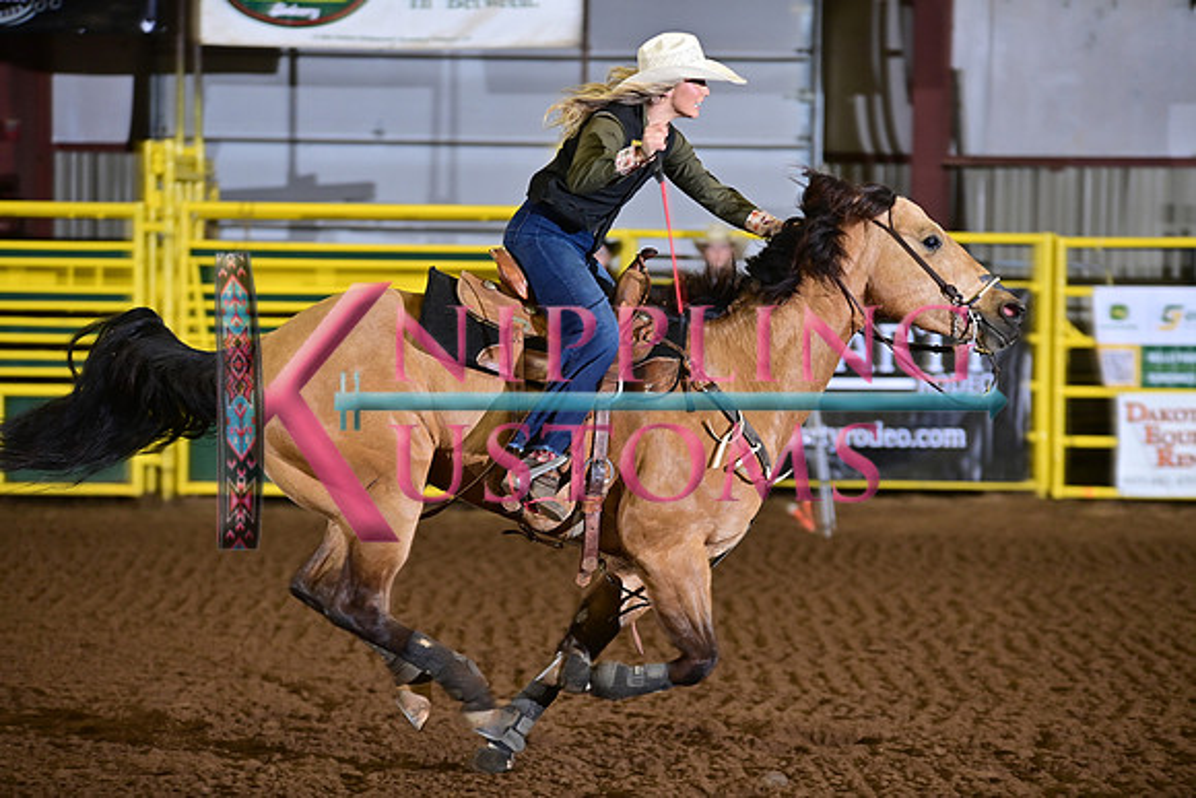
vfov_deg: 9.8
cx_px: 598
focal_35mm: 140
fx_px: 4652
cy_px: 399
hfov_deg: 14.7
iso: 1000
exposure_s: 1/200
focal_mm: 140
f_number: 3.2
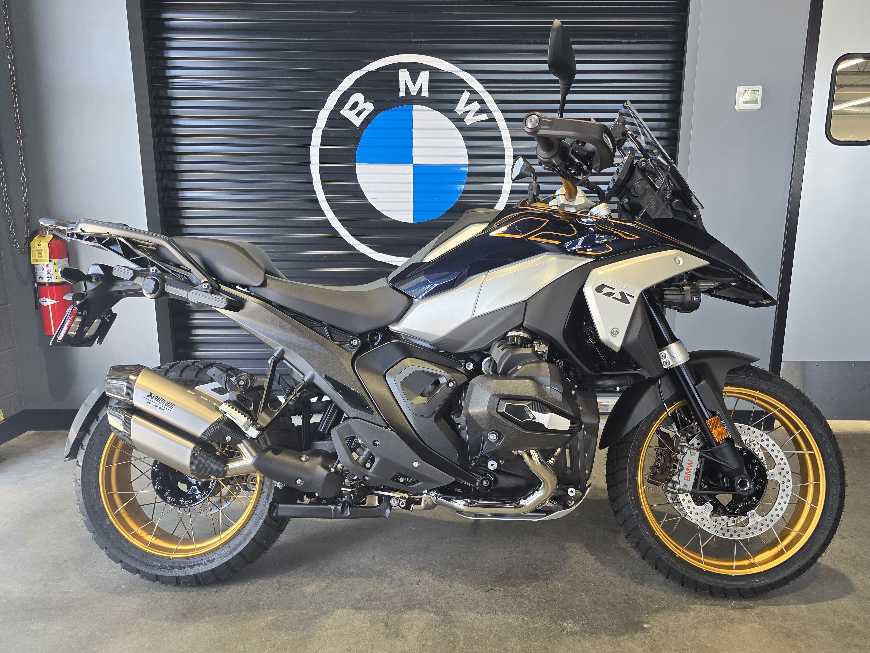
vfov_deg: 56.8
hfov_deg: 71.6
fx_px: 603
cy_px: 329
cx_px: 449
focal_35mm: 24
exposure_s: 1/120
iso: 125
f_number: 1.7
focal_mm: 6.3
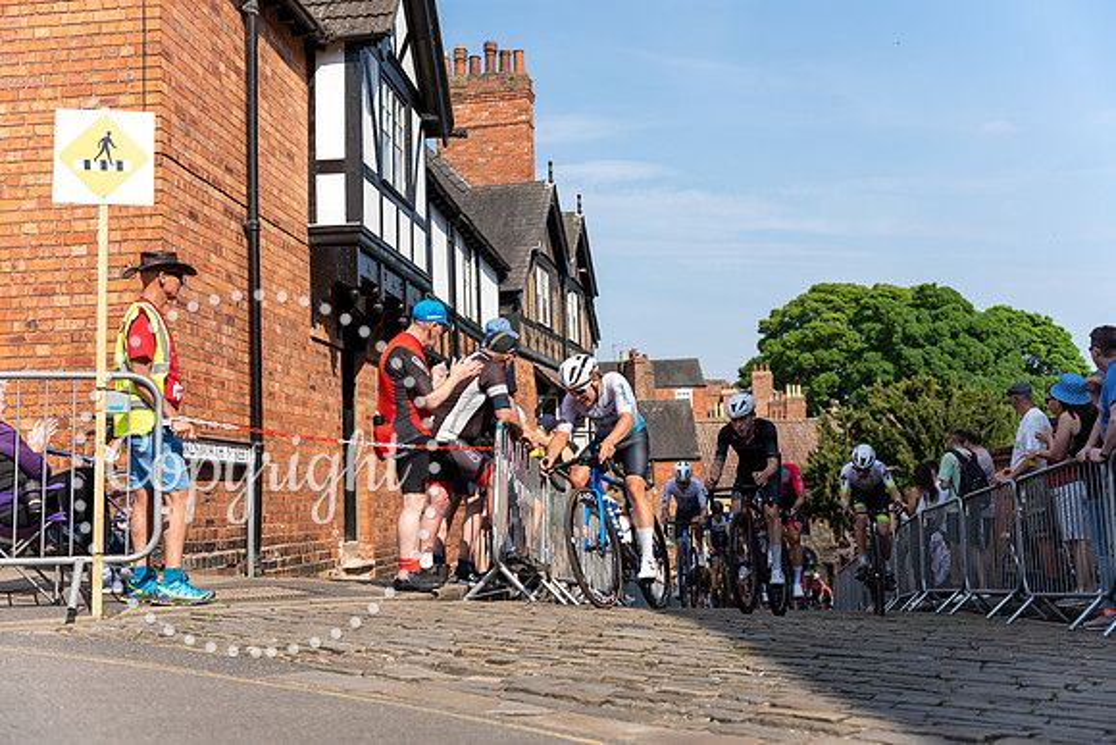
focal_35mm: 41
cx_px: 558
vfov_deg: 32.6
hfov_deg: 47.4
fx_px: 1271
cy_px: 372
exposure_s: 1/1250
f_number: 3.2
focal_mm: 41
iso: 100
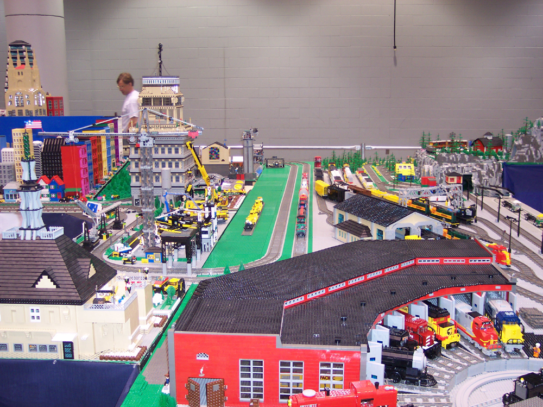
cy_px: 204
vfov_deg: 37.7
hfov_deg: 49.0
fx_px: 596
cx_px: 272
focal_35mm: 38
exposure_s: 1/30
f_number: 2.8
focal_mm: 8
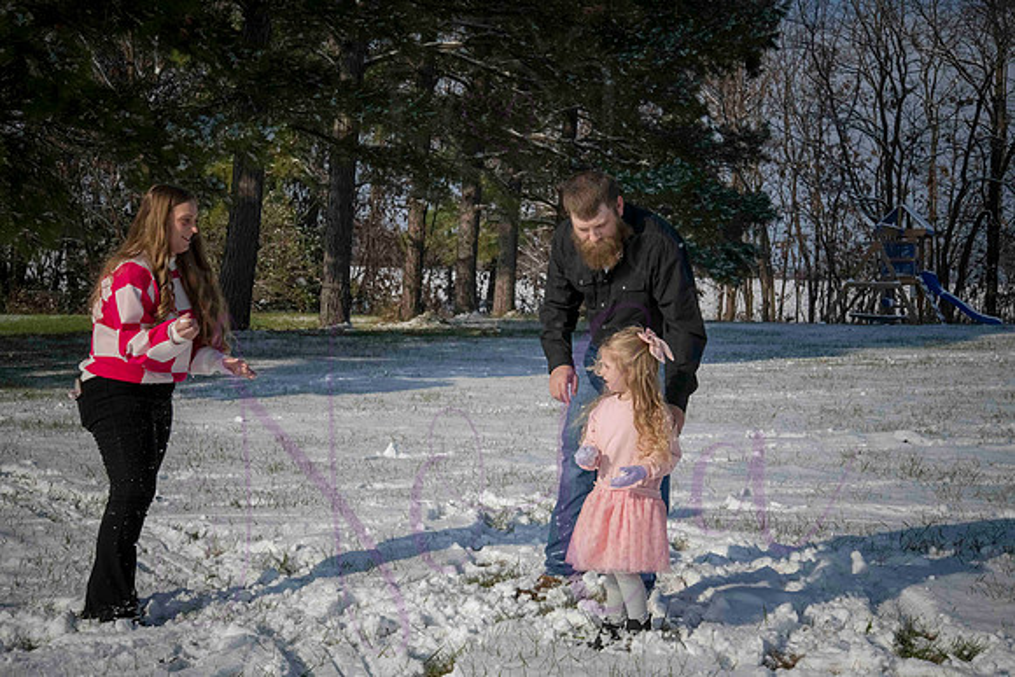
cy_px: 338
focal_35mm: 62
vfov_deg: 21.9
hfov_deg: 32.4
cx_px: 508
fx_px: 1748
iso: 800
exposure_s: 1/2000
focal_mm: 62
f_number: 16
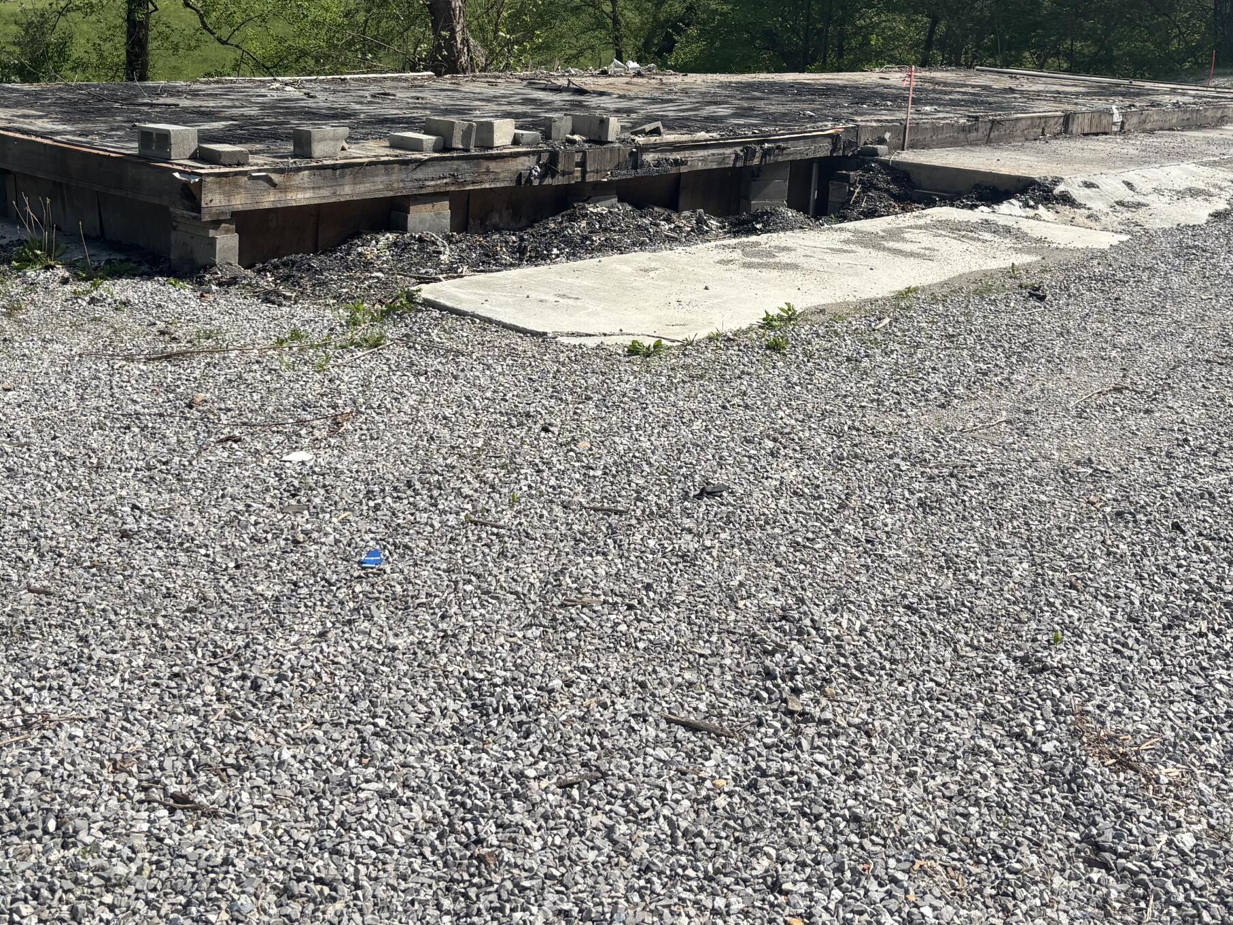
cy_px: 212
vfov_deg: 32.8
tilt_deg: -10.5
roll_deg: -3.2
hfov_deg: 43.8
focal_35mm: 43
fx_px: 1531
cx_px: 596
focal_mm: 5.96
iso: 50
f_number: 1.6
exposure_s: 1/3311
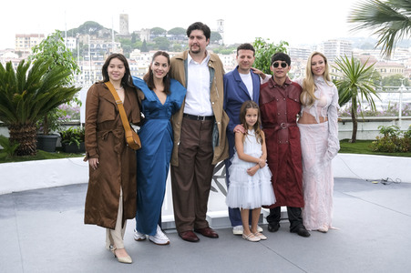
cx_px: 206
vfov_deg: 27.5
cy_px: 136
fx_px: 559
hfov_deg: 40.4
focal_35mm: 49
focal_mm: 32.5
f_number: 6.4
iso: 400
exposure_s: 1/200
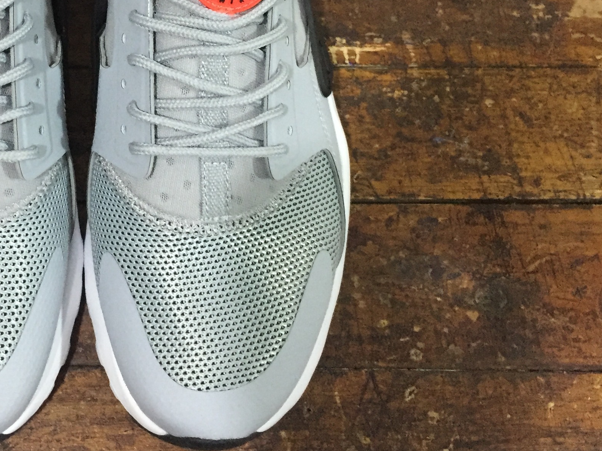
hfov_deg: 31.2
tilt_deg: -71.9
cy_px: 68
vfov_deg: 23.9
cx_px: 100
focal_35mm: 60
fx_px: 1043
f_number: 2.2
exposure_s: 1/20
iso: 250
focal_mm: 4.15
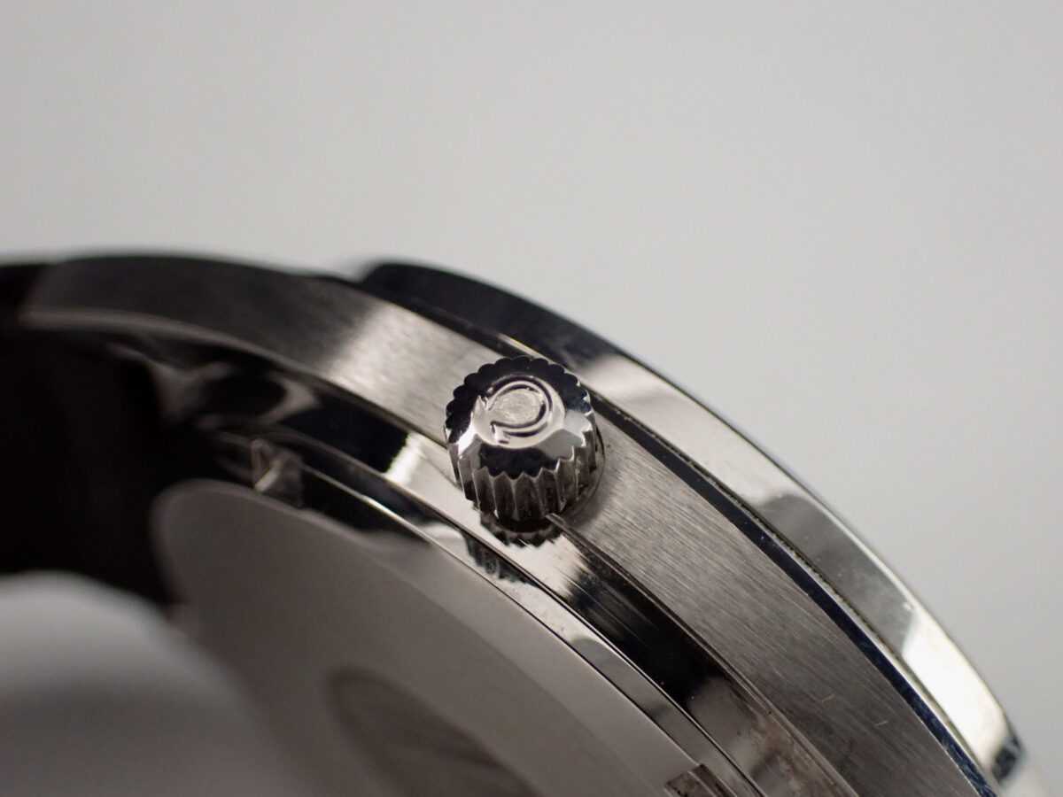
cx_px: 532
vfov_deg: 20.7
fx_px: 2180
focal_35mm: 71
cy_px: 398
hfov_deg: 27.4
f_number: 3.9
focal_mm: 12.73
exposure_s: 1/60
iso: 800
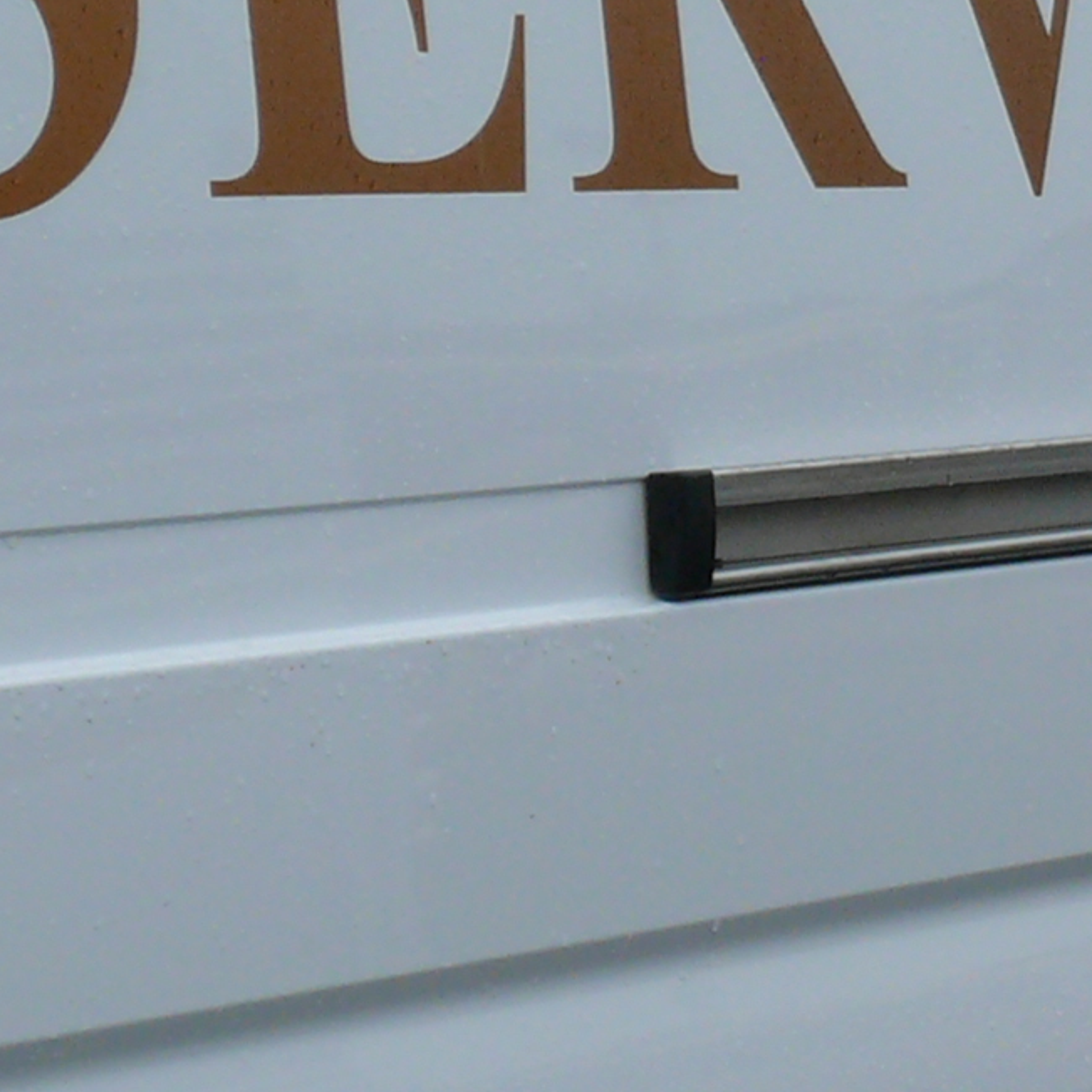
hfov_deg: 11.1
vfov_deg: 11.3
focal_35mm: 155
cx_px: 1275
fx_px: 5532
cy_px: 398
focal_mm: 7.4
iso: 100
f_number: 5.6
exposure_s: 1/400
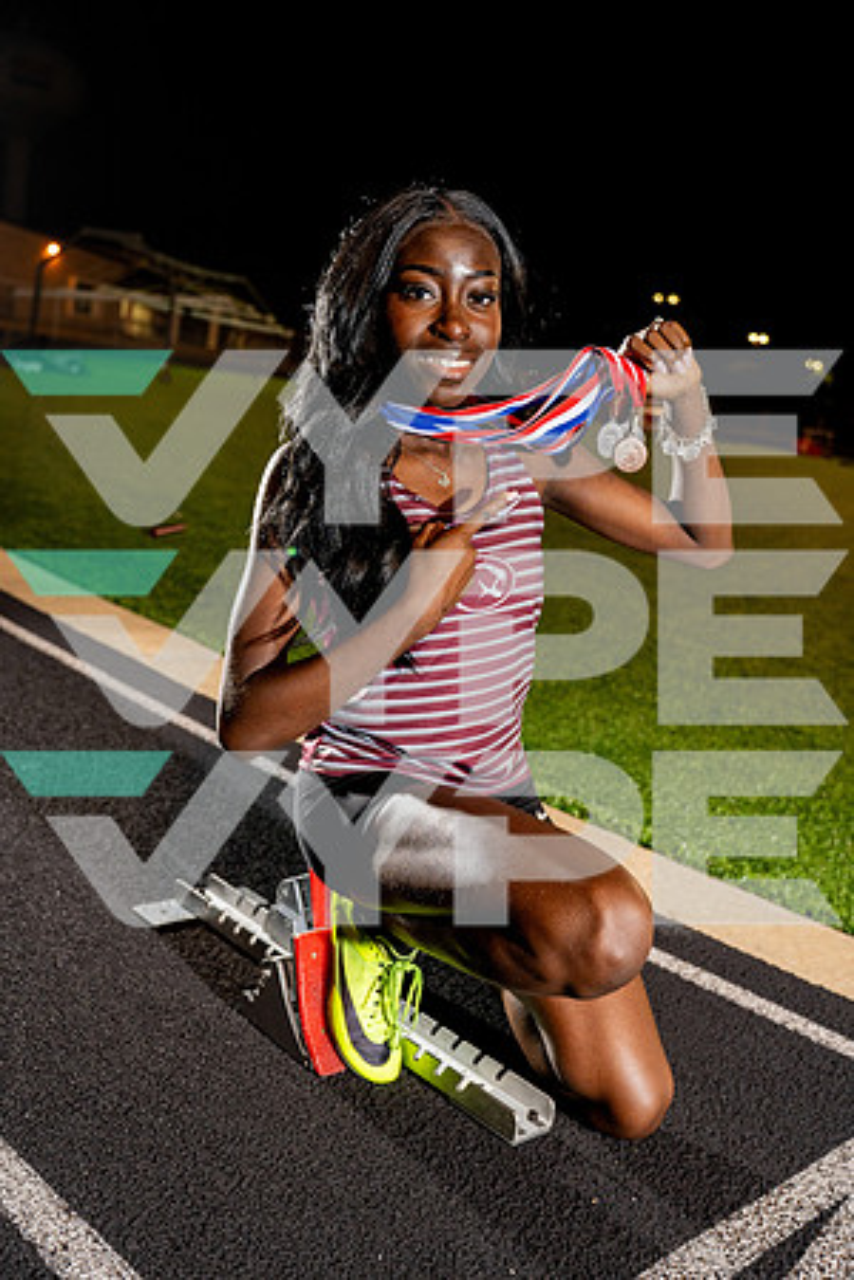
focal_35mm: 36
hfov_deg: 36.9
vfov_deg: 53.1
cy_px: 640
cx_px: 427
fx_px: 1281
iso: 800
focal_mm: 36
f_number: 4
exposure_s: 1/250
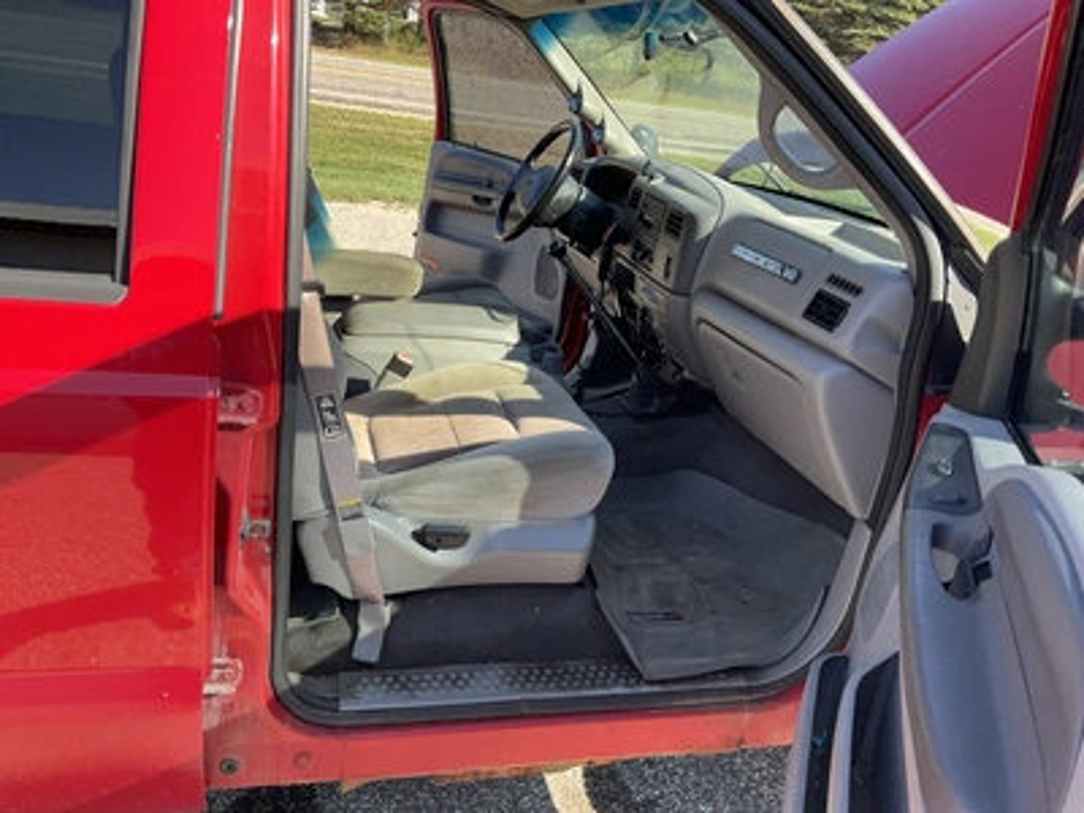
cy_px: 406
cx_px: 542
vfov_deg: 48.2
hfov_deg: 61.7
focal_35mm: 29
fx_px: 908
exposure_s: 1/208
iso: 20
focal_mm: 3
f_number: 1.8
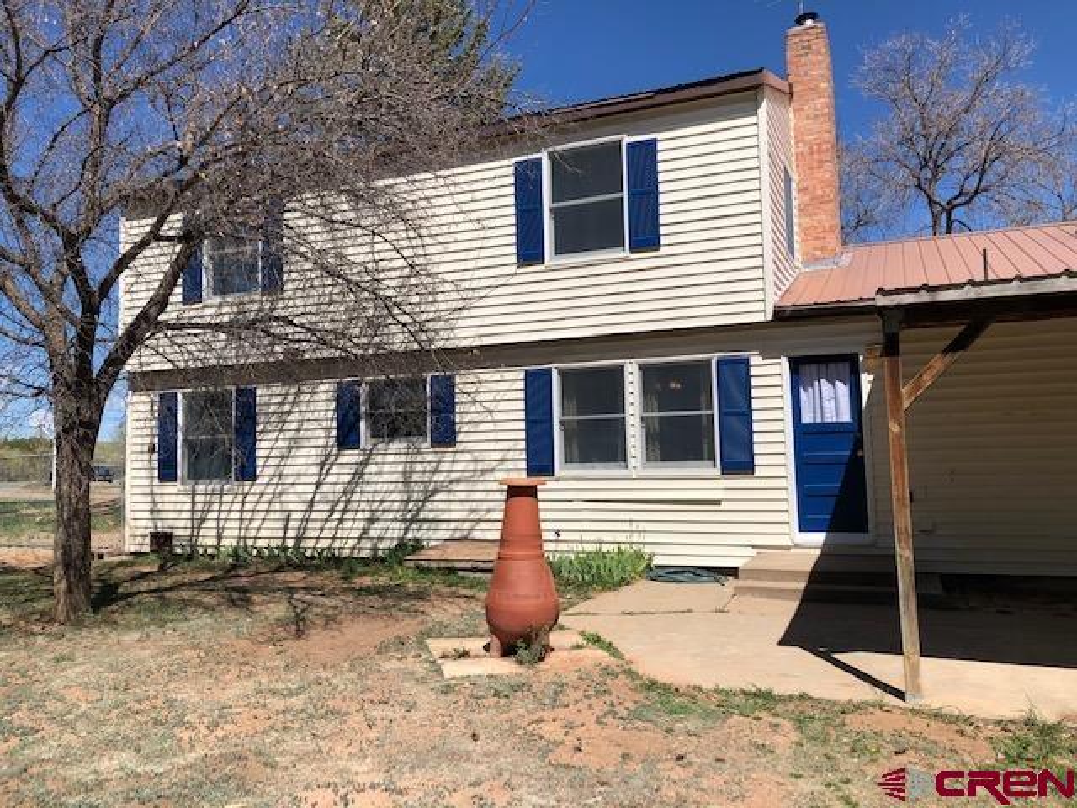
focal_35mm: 28
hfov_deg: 63.4
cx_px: 538
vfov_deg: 49.7
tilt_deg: +2.9
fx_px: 871
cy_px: 404
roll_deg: +1.1
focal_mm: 3.99
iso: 20
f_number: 1.8
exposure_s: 1/3247
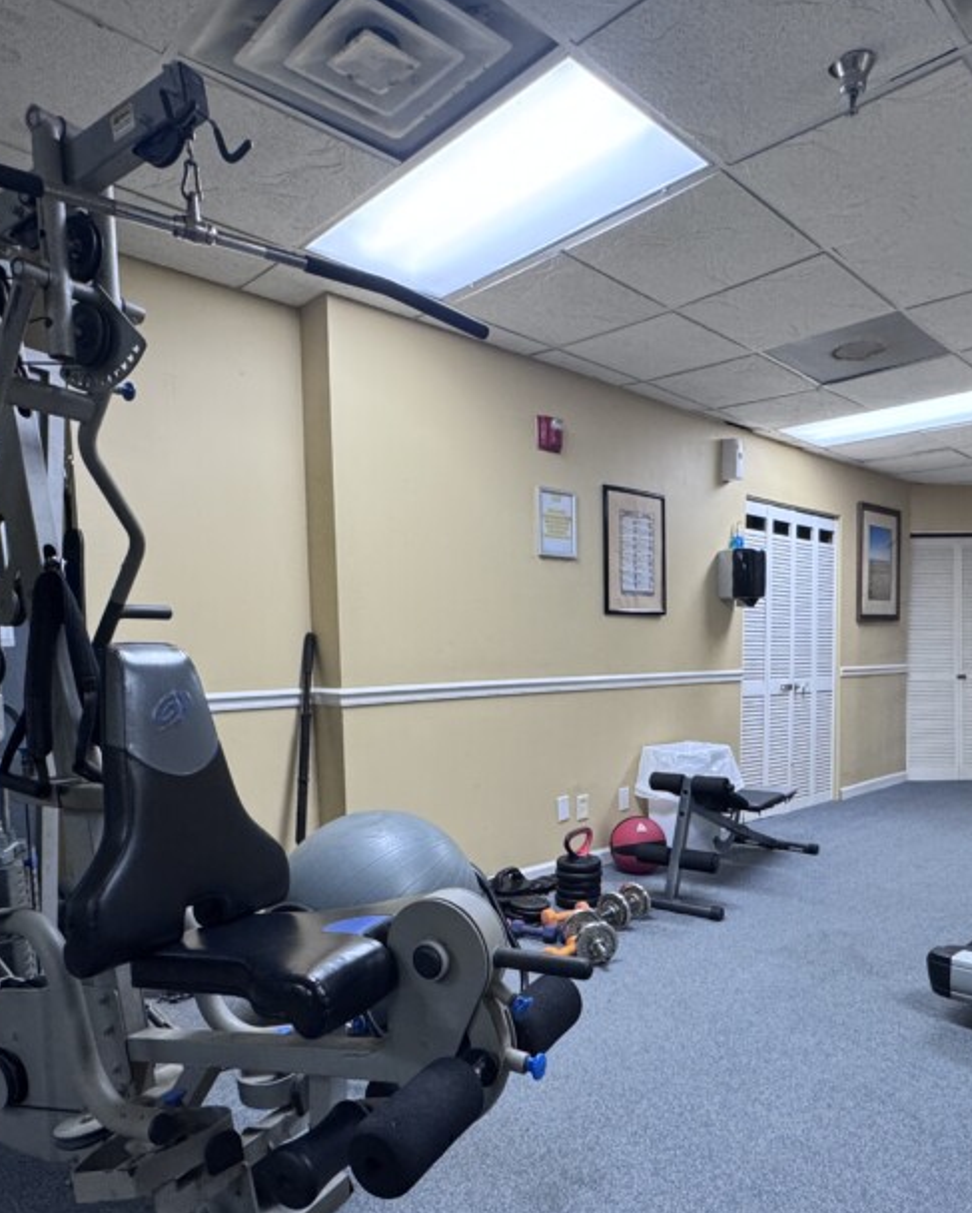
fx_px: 826
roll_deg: +0.7
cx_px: 545
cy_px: 724
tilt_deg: -5.1
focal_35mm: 23
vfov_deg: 71.9
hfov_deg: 60.7
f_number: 2.2
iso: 320
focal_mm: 2.22
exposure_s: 1/60
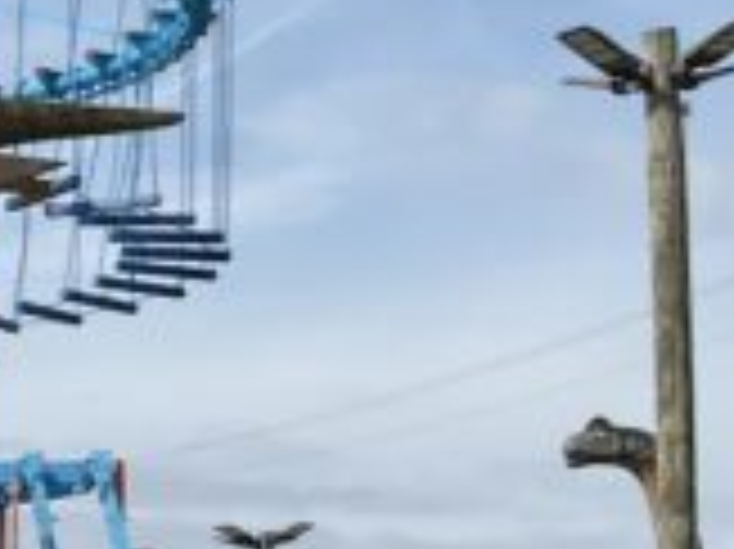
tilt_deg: +6.4
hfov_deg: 12.1
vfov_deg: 10.7
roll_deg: -1.8
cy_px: 594
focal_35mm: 137
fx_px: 2903
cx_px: -910
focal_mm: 3
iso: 16
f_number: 1.8
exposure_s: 1/2320
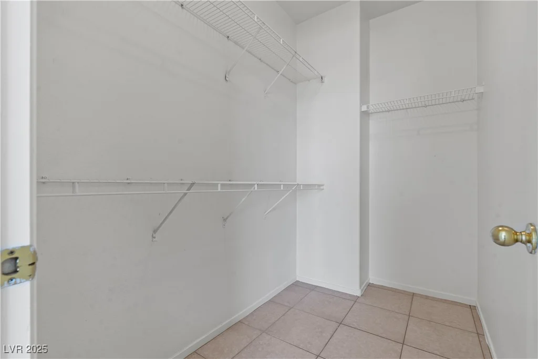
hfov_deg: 96.7
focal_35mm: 16
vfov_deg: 73.8
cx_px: 269
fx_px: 239
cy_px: 180
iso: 200
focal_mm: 16
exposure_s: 2.5
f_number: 9
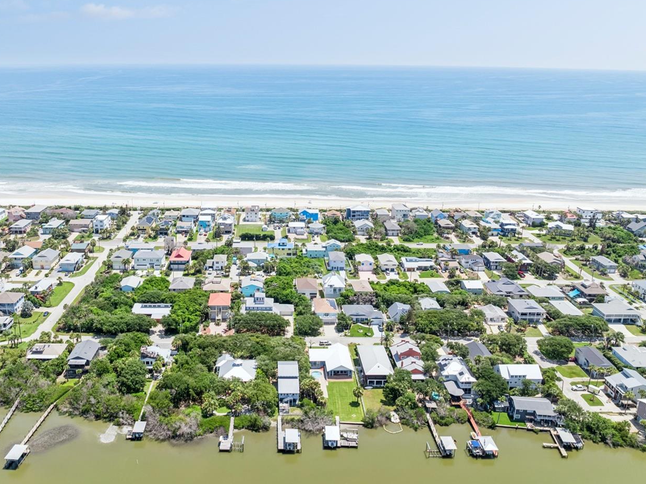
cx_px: 276
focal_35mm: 31
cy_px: 247
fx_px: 578
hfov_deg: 58.2
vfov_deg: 45.4
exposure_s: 1/120
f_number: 2.8
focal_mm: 12.3
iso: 100
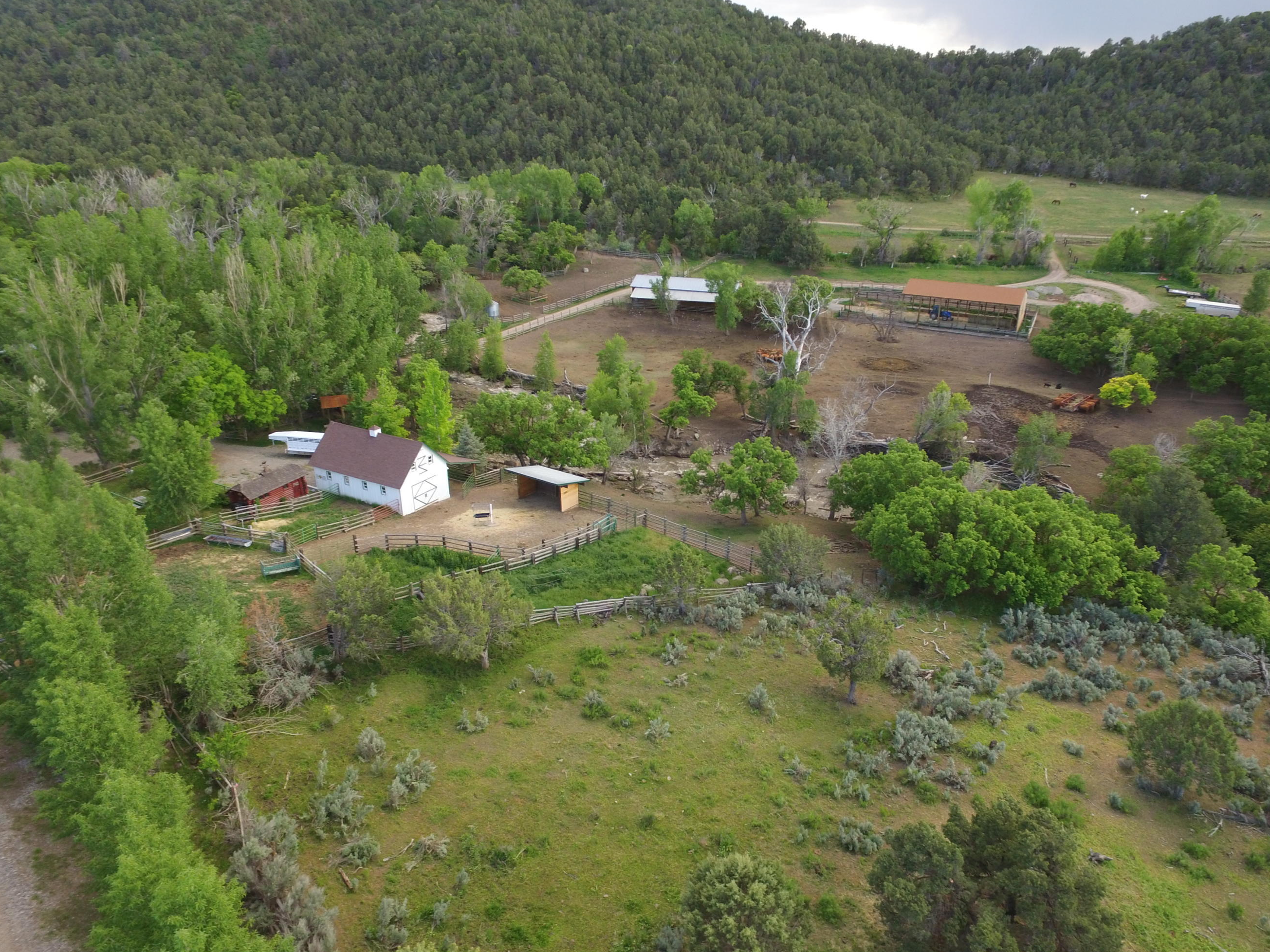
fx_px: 844
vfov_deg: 58.9
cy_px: 479
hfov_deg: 73.7
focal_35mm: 23
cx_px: 697
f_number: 2.8
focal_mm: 3.61
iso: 154
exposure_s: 1/12.5
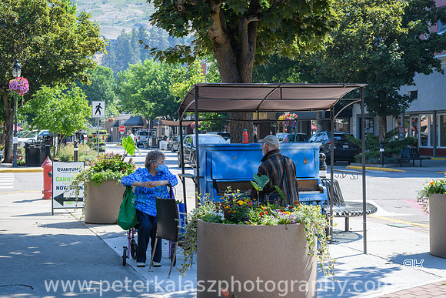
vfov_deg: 20.3
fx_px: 828
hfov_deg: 30.1
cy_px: 125
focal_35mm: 67
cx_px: 208
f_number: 8
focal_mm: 50
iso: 140
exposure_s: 1/200
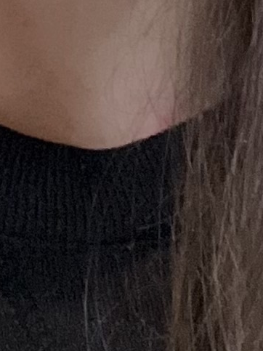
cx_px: 18
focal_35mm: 192
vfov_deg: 9.0
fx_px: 1946
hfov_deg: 7.7
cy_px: -554
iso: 400
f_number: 2.2
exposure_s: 1/25
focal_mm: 2.71
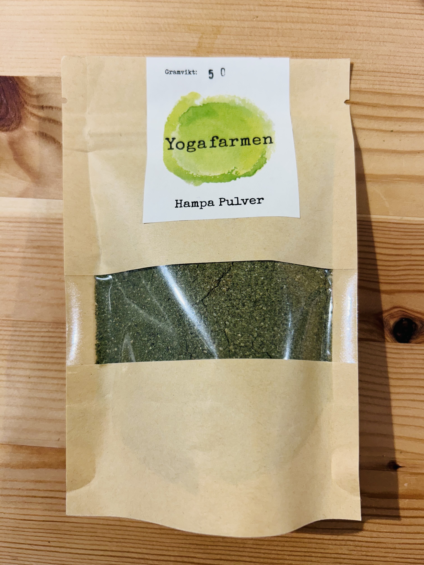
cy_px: 282
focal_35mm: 26
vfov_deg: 67.3
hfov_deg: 53.1
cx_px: 212
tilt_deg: -88.4
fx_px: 425
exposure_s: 1/100
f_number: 1.5
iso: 64
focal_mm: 5.7
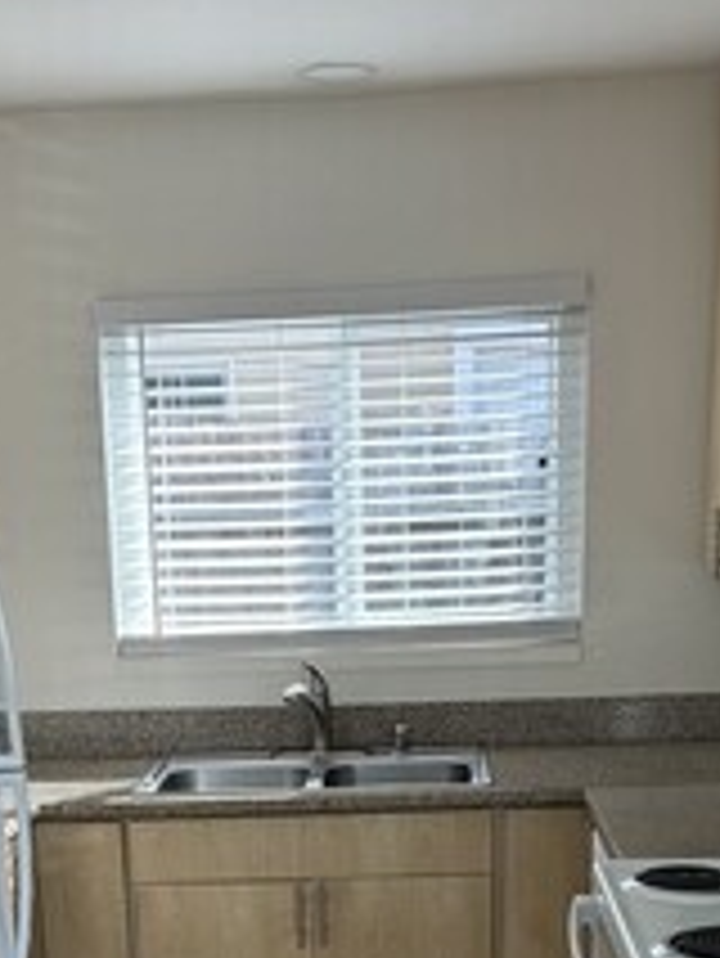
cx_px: 304
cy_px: 994
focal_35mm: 61
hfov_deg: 24.0
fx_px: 1690
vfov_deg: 29.3
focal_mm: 5.7
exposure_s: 1/208
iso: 40
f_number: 1.5
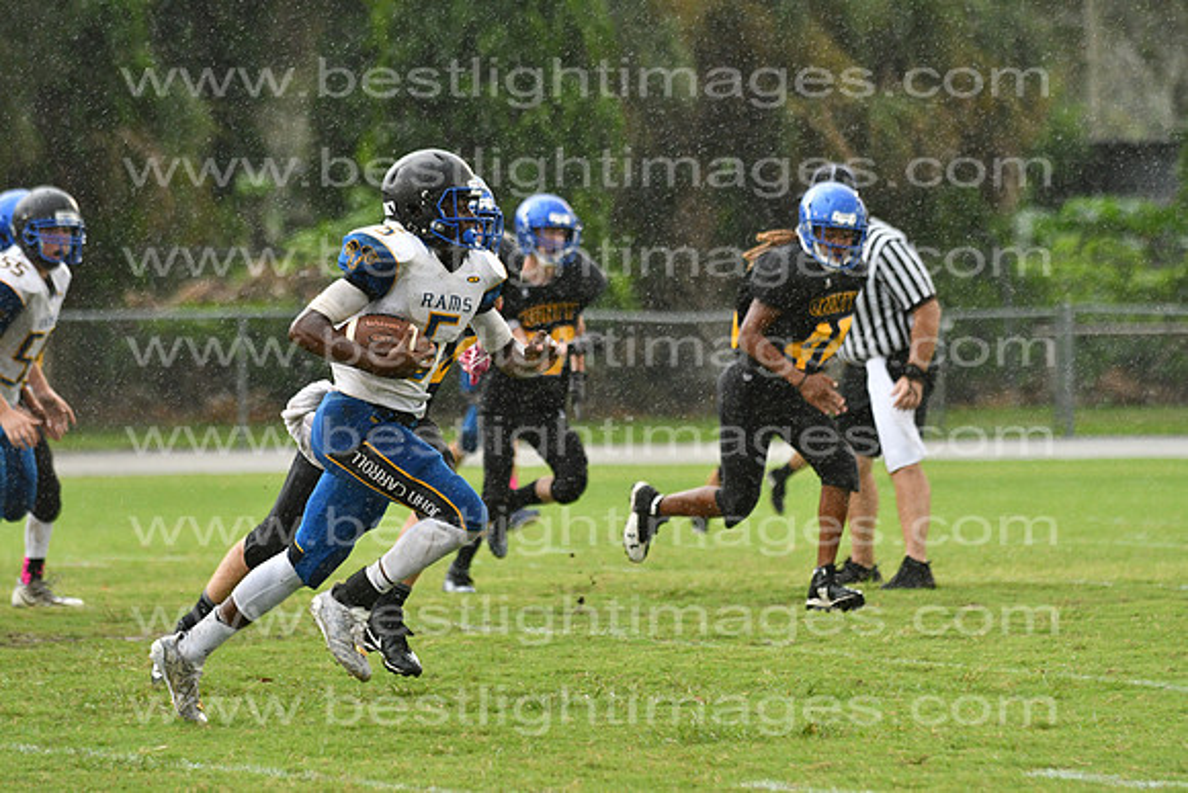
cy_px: 396
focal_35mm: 210
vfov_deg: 6.5
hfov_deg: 9.8
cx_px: 594
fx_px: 6931
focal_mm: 140
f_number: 3.5
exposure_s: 1/1000
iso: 1000
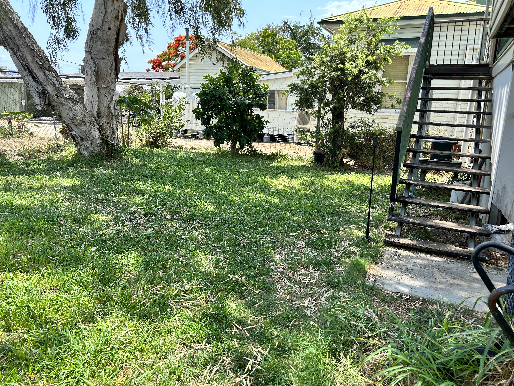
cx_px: 257
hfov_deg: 67.3
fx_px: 386
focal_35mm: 26
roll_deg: -2.3
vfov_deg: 53.1
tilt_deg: -10.2
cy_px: 193
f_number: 1.5
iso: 50
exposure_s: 1/1266
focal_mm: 5.7
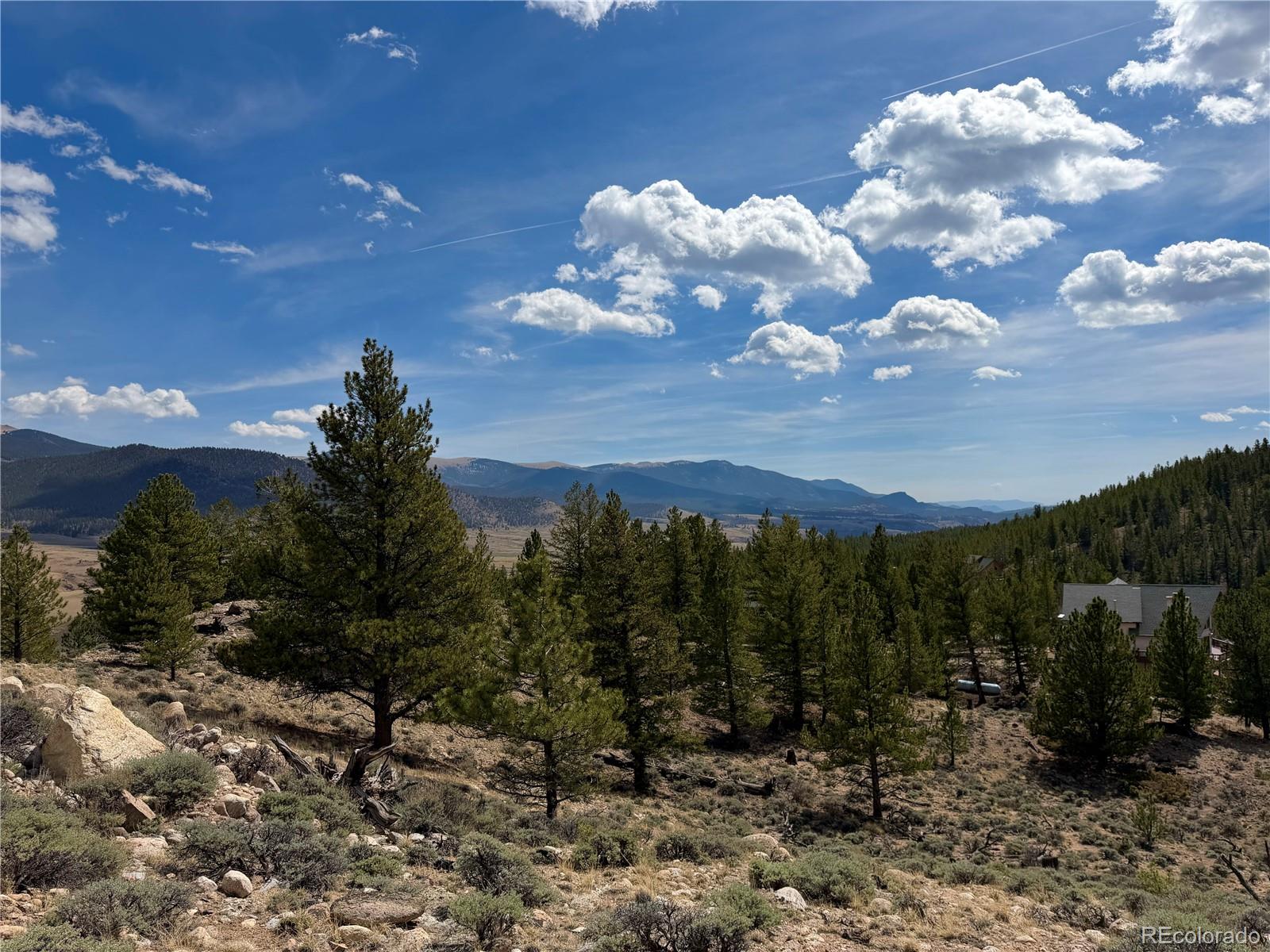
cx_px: 635
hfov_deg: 71.6
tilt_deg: +3.3
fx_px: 881
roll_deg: +1.7
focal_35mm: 24
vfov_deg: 56.8
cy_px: 476
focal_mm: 6.76
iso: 80
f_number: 1.78
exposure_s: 1/10309
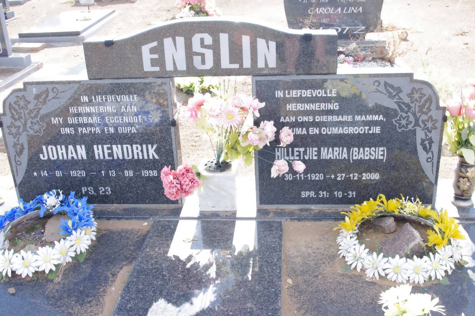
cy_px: 158
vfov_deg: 34.1
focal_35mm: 39
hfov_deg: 49.6
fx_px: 514
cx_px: 238
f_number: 11
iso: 800
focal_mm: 26.25
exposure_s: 1/125
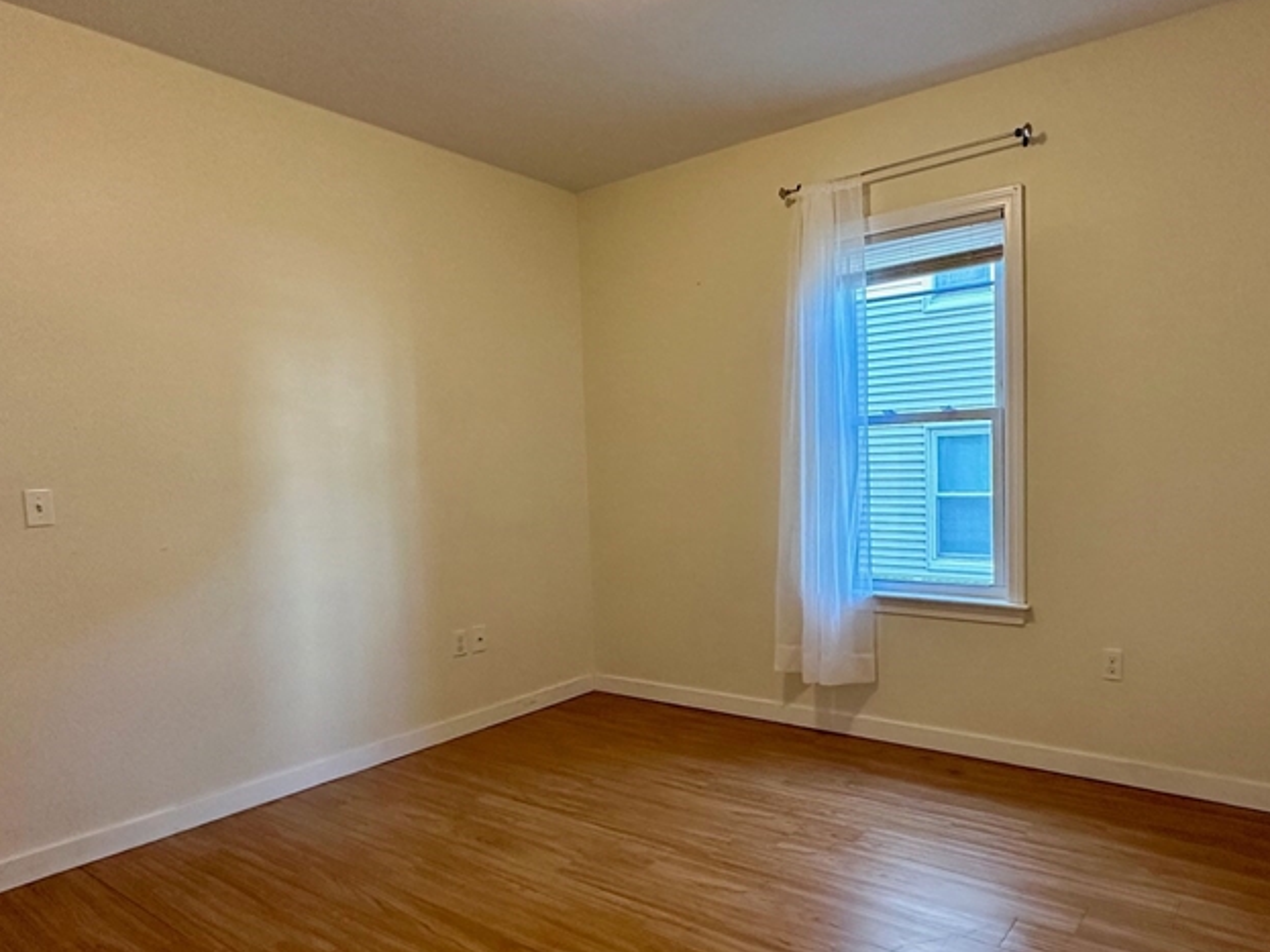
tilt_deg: -3.4
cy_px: 516
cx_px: 754
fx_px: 844
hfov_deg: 73.2
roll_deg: +1.6
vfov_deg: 58.8
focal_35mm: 23
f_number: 2.2
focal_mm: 2.22
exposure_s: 1/60
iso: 320
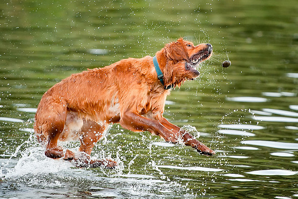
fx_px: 1655
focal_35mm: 200
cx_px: 149
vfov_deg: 6.9
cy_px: 100
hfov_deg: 10.3
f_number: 2.8
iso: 1600
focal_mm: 200
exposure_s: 1/1250
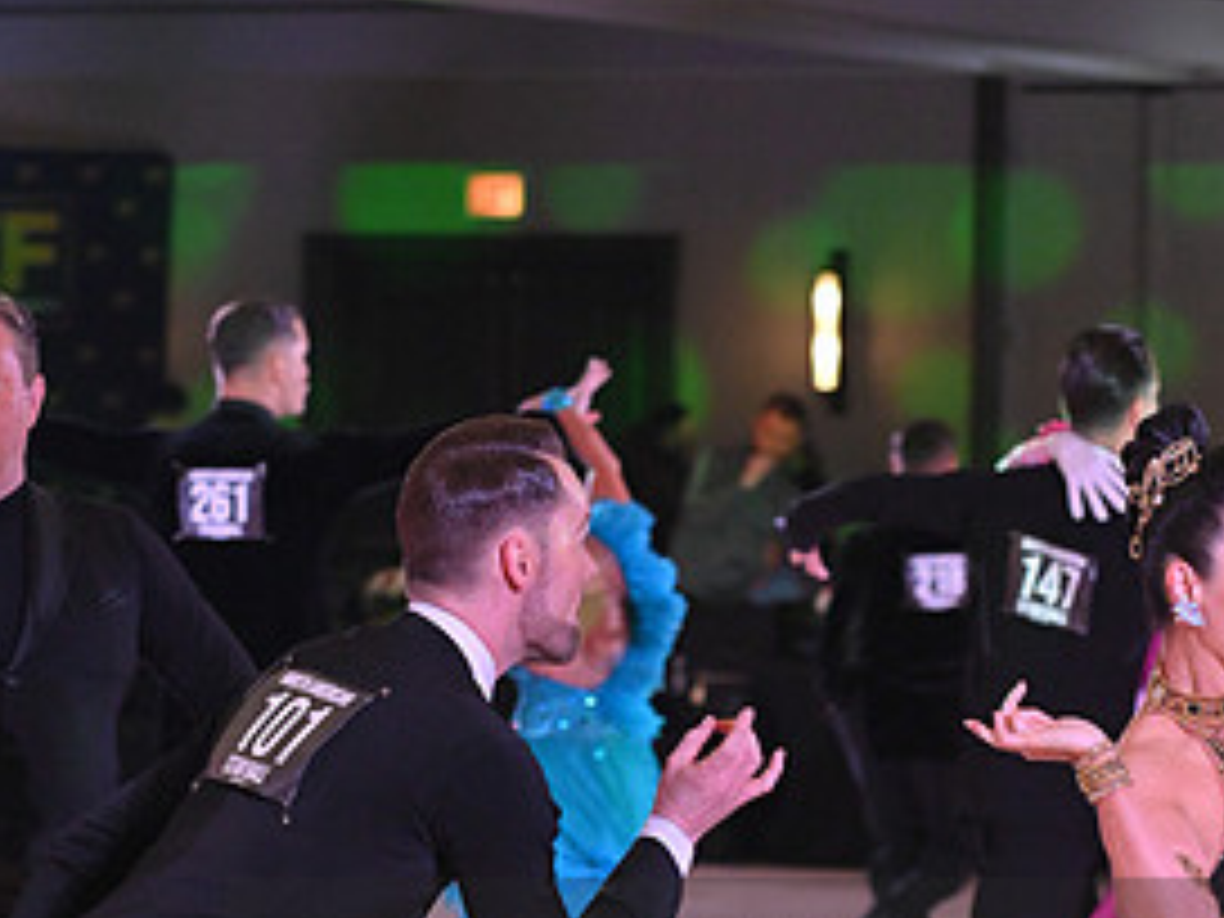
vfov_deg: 7.1
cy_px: 1030
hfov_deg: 9.5
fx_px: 7390
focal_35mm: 209
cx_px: 848
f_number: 4.5
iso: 3200
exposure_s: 1/400
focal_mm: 102
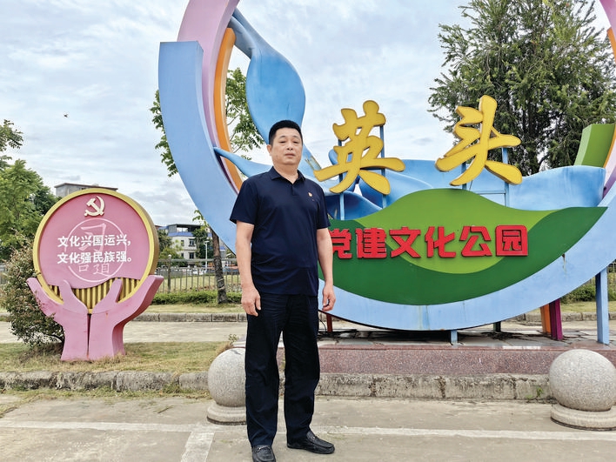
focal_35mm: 29
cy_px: 231
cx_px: 308
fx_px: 516
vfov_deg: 48.2
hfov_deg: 61.7
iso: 50
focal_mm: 5.75
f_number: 1.4
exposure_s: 1/2577
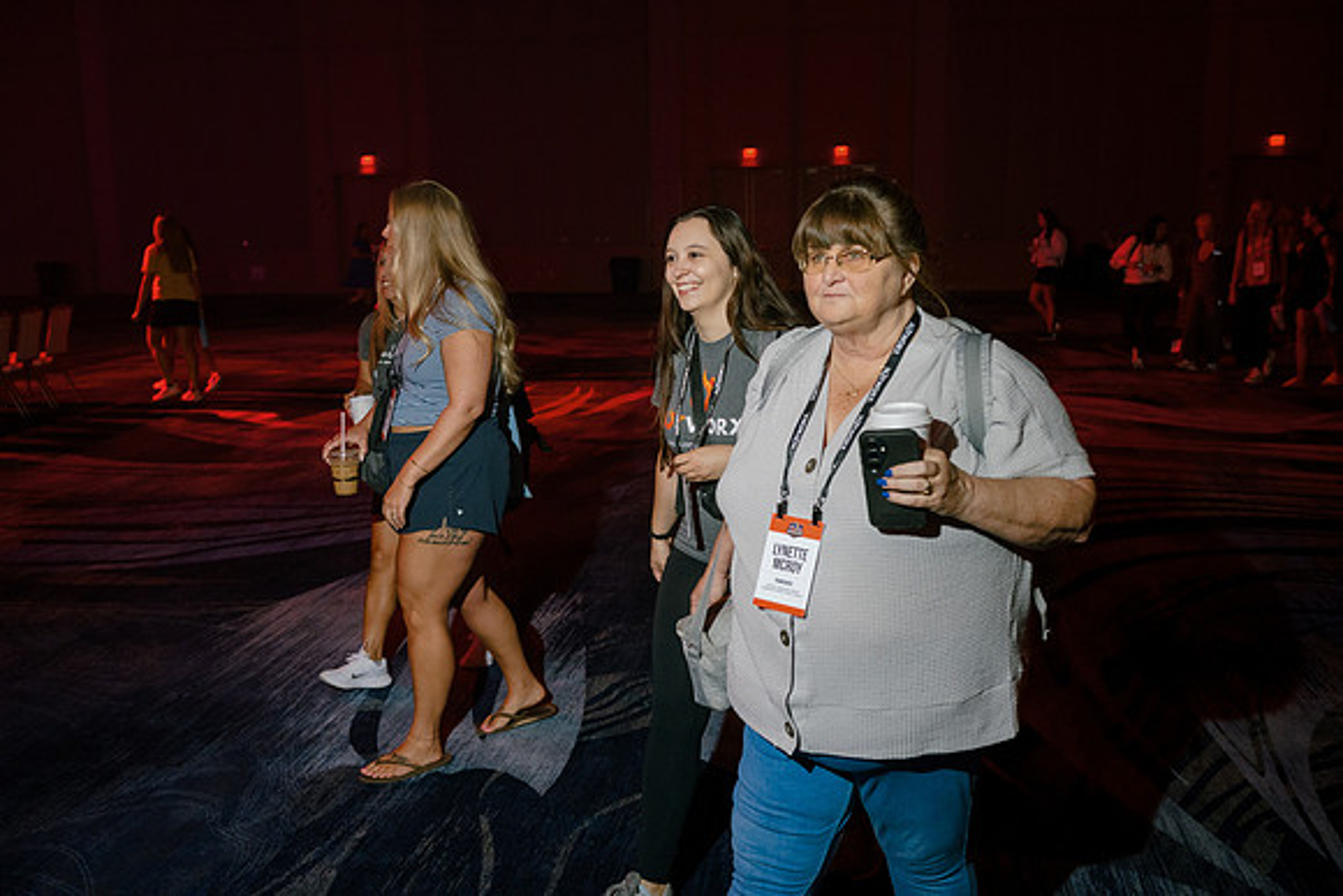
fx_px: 1306
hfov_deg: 54.4
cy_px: 448
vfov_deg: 37.9
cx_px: 672
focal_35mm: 35
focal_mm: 35
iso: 1250
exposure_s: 1/160
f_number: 4
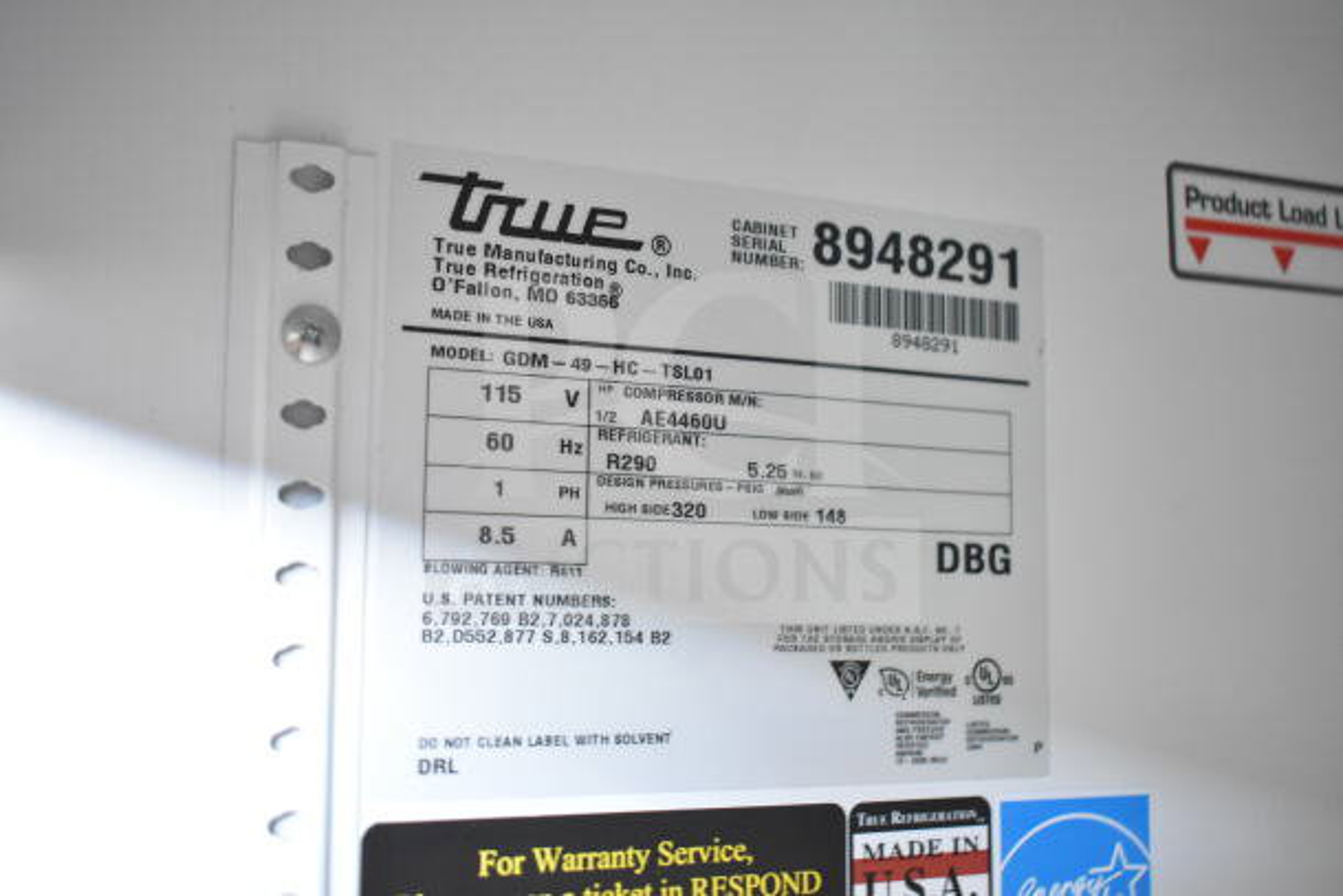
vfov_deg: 31.9
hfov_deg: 46.4
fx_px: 1567
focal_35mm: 42
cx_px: 672
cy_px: 448
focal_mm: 28
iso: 4500
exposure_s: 1/50
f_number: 4.2
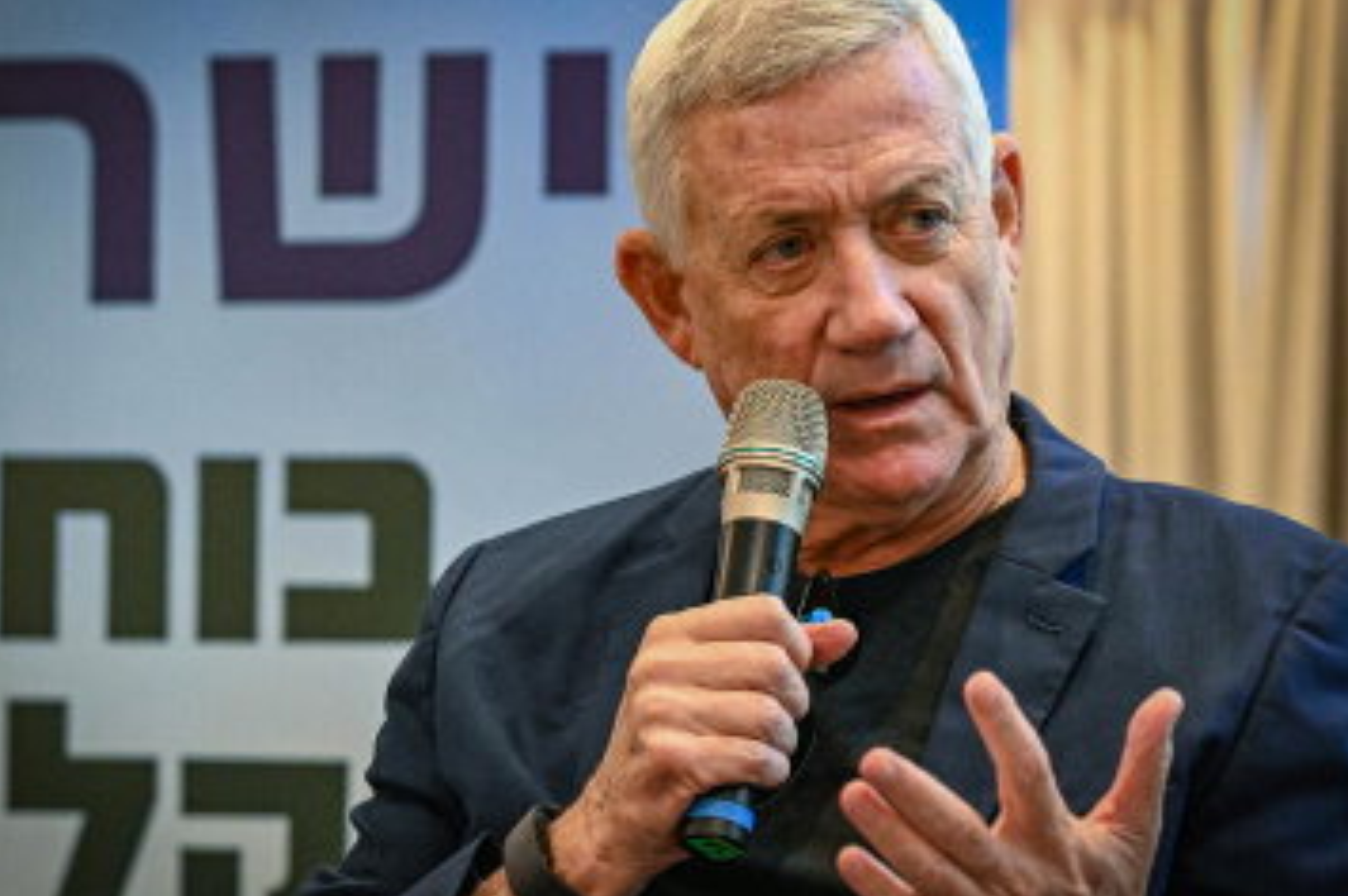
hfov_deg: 10.1
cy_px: 437
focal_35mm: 203
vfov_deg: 6.8
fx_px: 7594
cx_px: 627
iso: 6400
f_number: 5
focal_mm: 120
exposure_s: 1/160
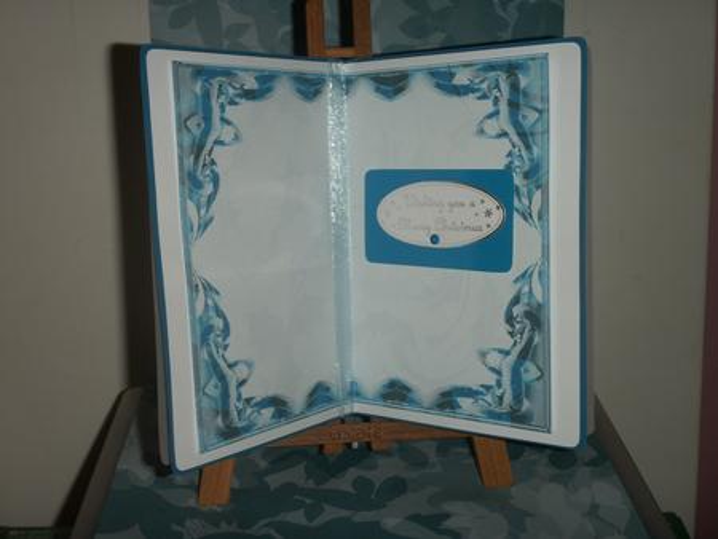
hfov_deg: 41.2
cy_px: 270
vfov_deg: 31.5
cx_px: 359
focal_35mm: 46
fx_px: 955
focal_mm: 9.7
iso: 50
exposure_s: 1/40
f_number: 7.1
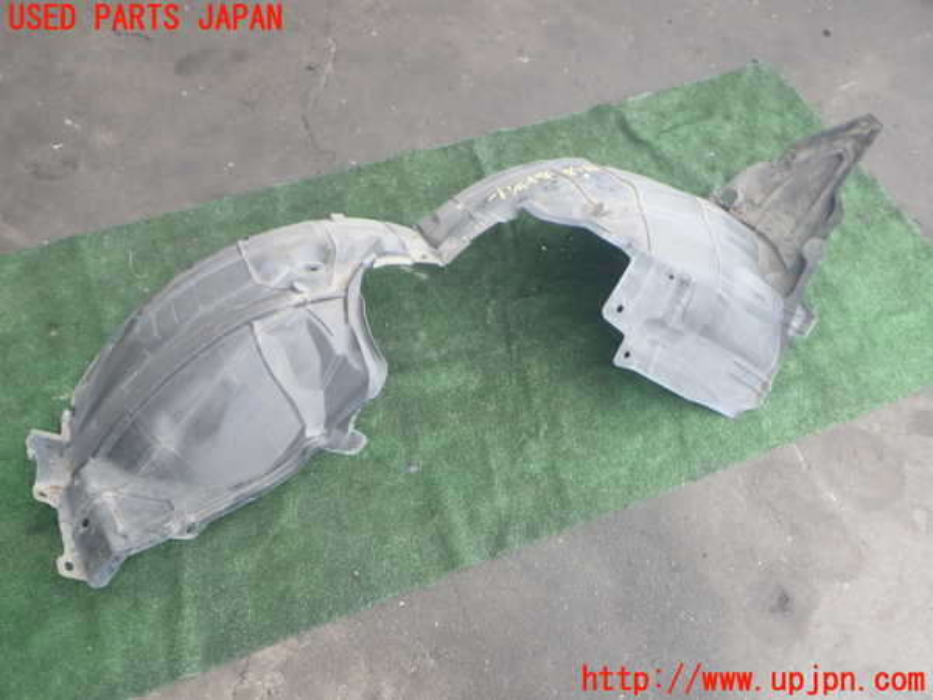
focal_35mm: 30
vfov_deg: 46.8
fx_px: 809
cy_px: 350
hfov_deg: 60.0
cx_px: 466
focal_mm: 5.4
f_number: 2.3
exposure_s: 1/160
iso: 100
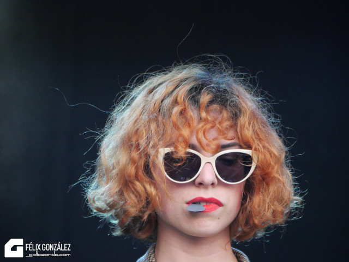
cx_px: 174
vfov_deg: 7.7
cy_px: 131
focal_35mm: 194
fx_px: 1956
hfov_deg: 10.2
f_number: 4.6
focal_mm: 97
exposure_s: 1/500
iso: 3200
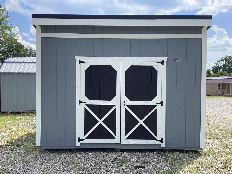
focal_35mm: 32
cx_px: 117
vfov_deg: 44.2
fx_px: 214
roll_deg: -1.7
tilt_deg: -2.5
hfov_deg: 56.8
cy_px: 89
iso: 25
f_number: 2.4
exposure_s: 1/981
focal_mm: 3.3
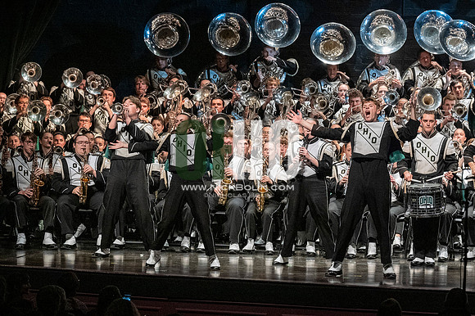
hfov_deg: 11.0
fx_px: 2466
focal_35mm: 187
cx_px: 238
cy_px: 158
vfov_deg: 7.3
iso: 4000
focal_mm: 125
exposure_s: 1/500
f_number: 4
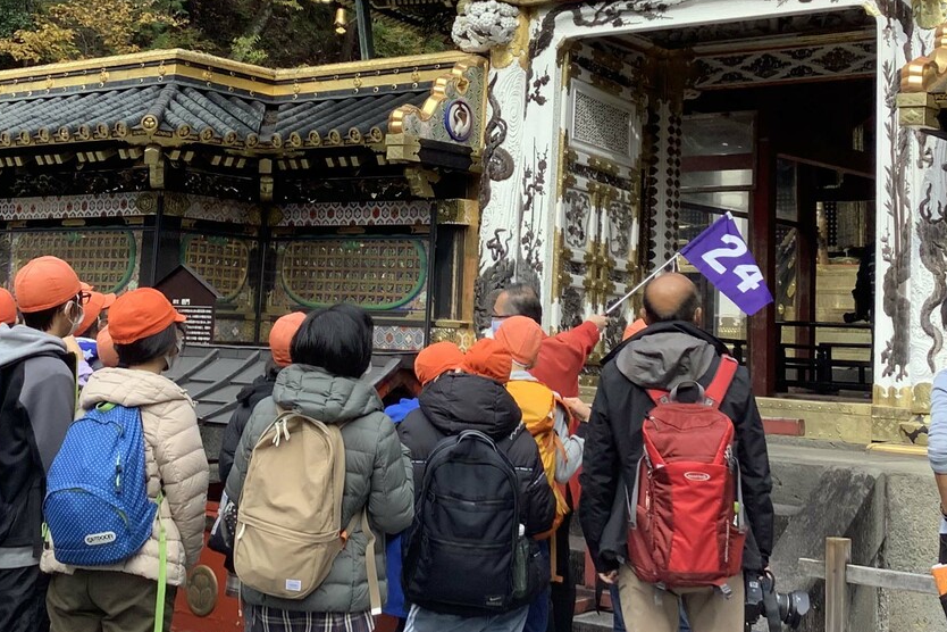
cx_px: 508
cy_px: 106
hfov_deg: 34.5
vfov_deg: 23.0
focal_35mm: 58
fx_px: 1526
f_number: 2.4
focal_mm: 3.3
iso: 25
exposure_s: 1/199
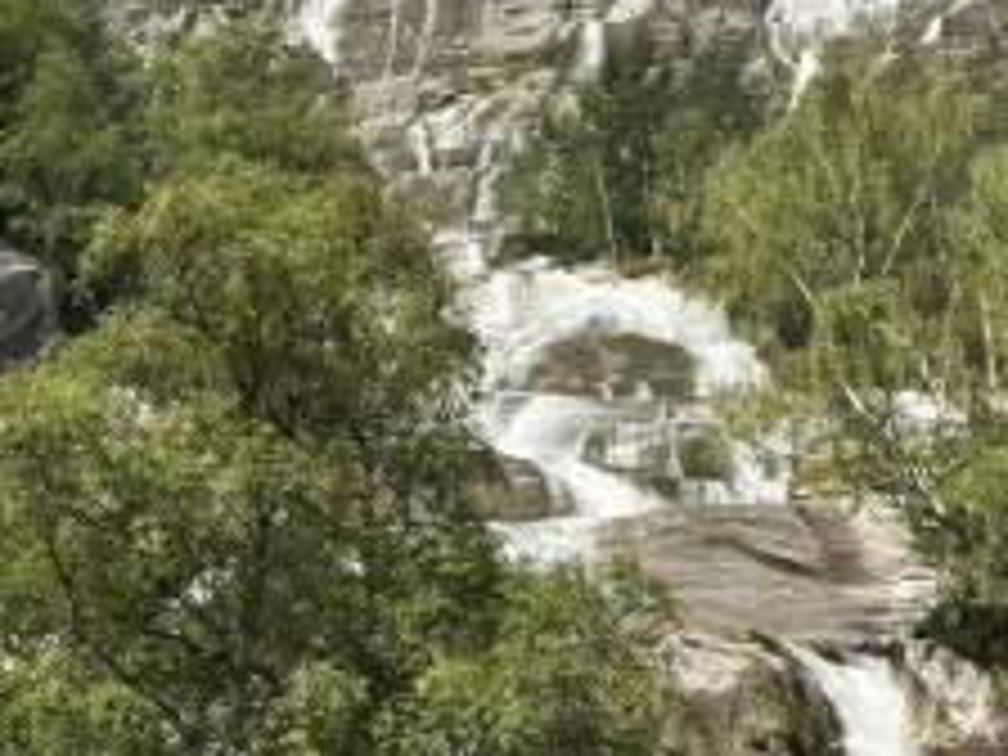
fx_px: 2184
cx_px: 608
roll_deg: +0.3
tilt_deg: +27.1
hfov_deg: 25.9
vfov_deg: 19.6
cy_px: 288
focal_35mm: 75
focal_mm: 6.86
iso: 64
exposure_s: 1/2667
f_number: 1.78
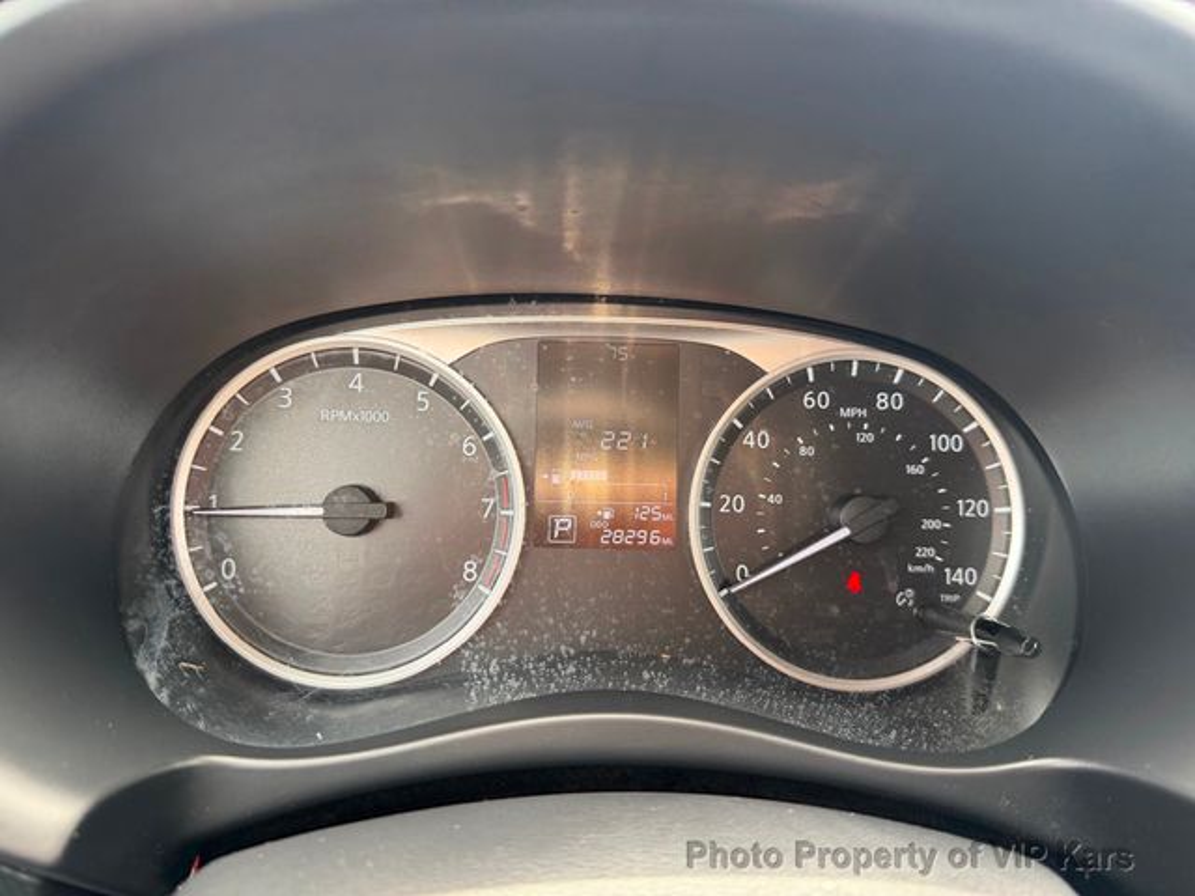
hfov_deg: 71.6
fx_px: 829
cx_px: 598
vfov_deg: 56.8
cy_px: 448
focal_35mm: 24
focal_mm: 6.76
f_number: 1.78
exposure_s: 1/121
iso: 160
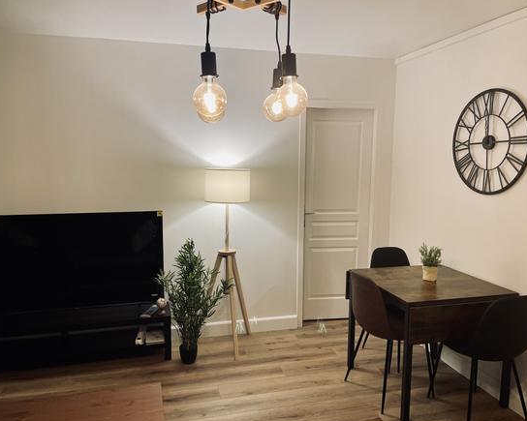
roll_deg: +0.2
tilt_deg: -6.7
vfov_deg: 51.5
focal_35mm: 28
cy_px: 216
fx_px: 437
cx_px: 263
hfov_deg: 62.2
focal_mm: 4.2
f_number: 1.6
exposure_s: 1/50
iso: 125
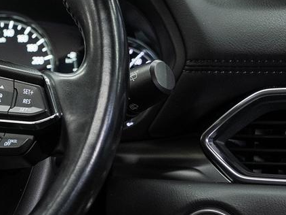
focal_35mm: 155
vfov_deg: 9.6
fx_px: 1280
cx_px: -144
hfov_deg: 12.2
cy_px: 89
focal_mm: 42.8
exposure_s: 1/50
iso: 800
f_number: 4
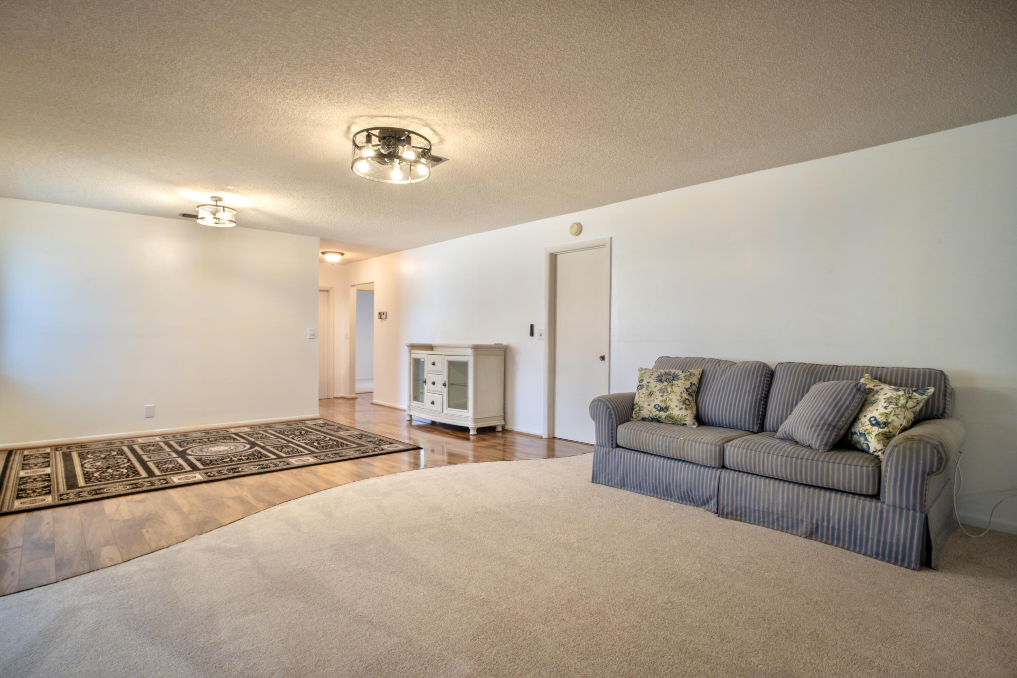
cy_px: 339
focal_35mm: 18
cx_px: 508
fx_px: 508
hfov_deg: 90.0
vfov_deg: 67.4
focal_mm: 18
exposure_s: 1/125
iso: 1600
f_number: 10
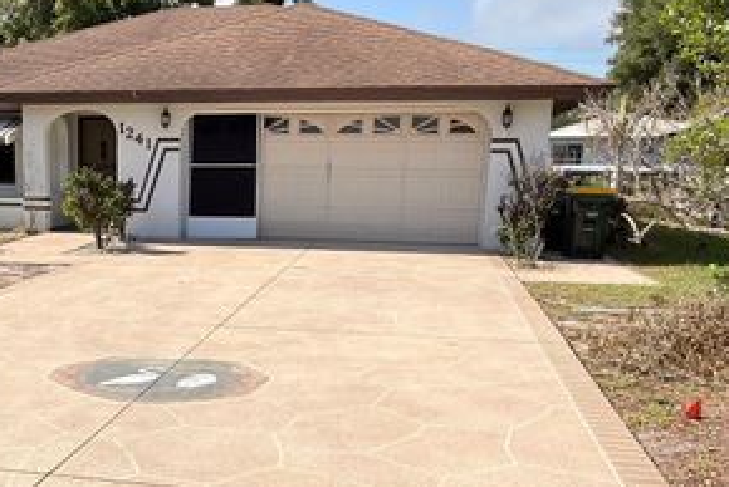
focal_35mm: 43
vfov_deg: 30.8
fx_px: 872
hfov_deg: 43.6
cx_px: 161
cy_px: 353
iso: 16
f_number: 2.2
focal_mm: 2.22
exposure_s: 1/1198
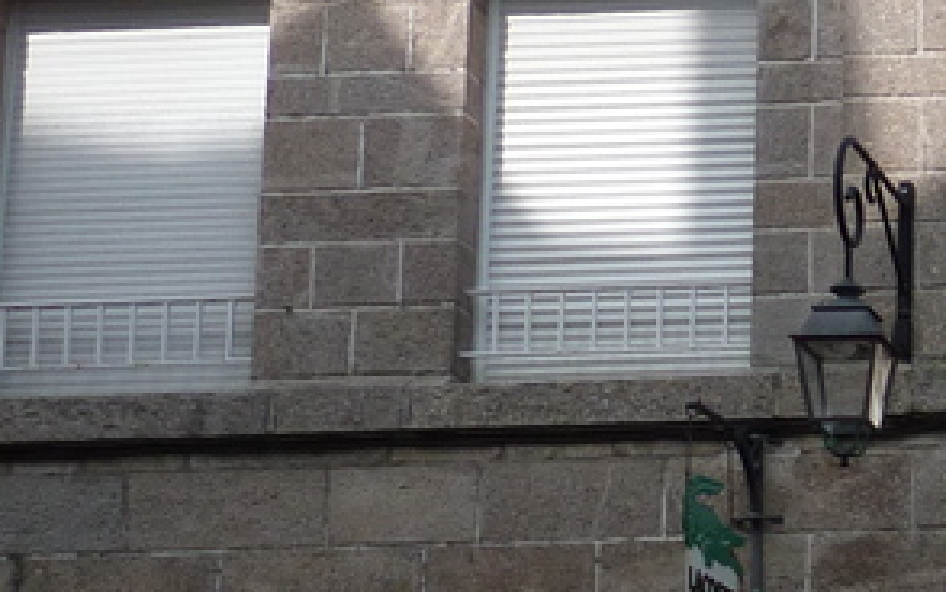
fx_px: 2785
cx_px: 1683
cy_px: 682
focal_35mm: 108
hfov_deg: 16.3
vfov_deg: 11.9
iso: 80
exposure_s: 1/400
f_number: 4
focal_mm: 4.1
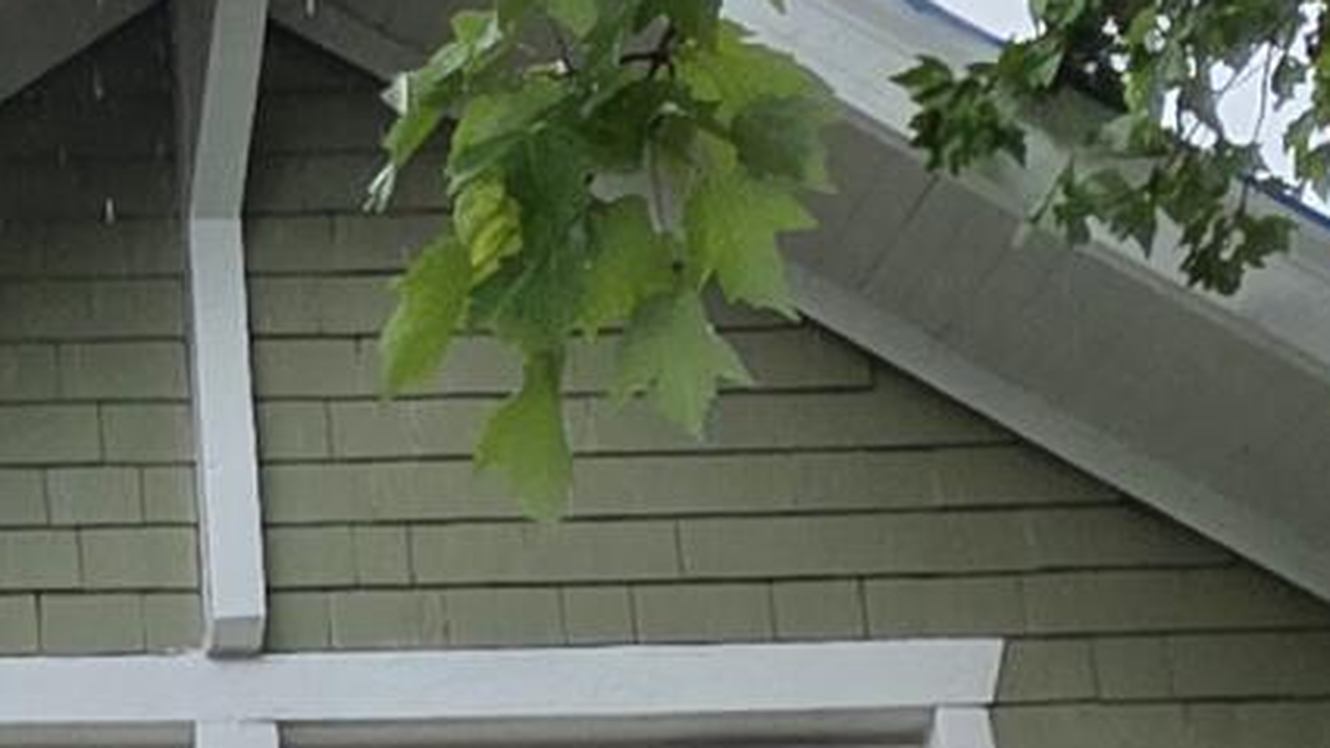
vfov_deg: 10.4
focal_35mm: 100
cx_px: -842
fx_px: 3526
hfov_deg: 18.2
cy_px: 1837
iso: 40
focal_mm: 2.2
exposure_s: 1/408
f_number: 1.9
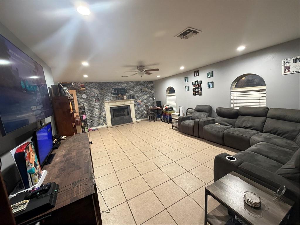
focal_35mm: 14
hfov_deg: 102.1
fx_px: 121
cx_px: 150
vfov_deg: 85.7
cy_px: 112
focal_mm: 2.22
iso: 500
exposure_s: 1/60
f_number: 2.2
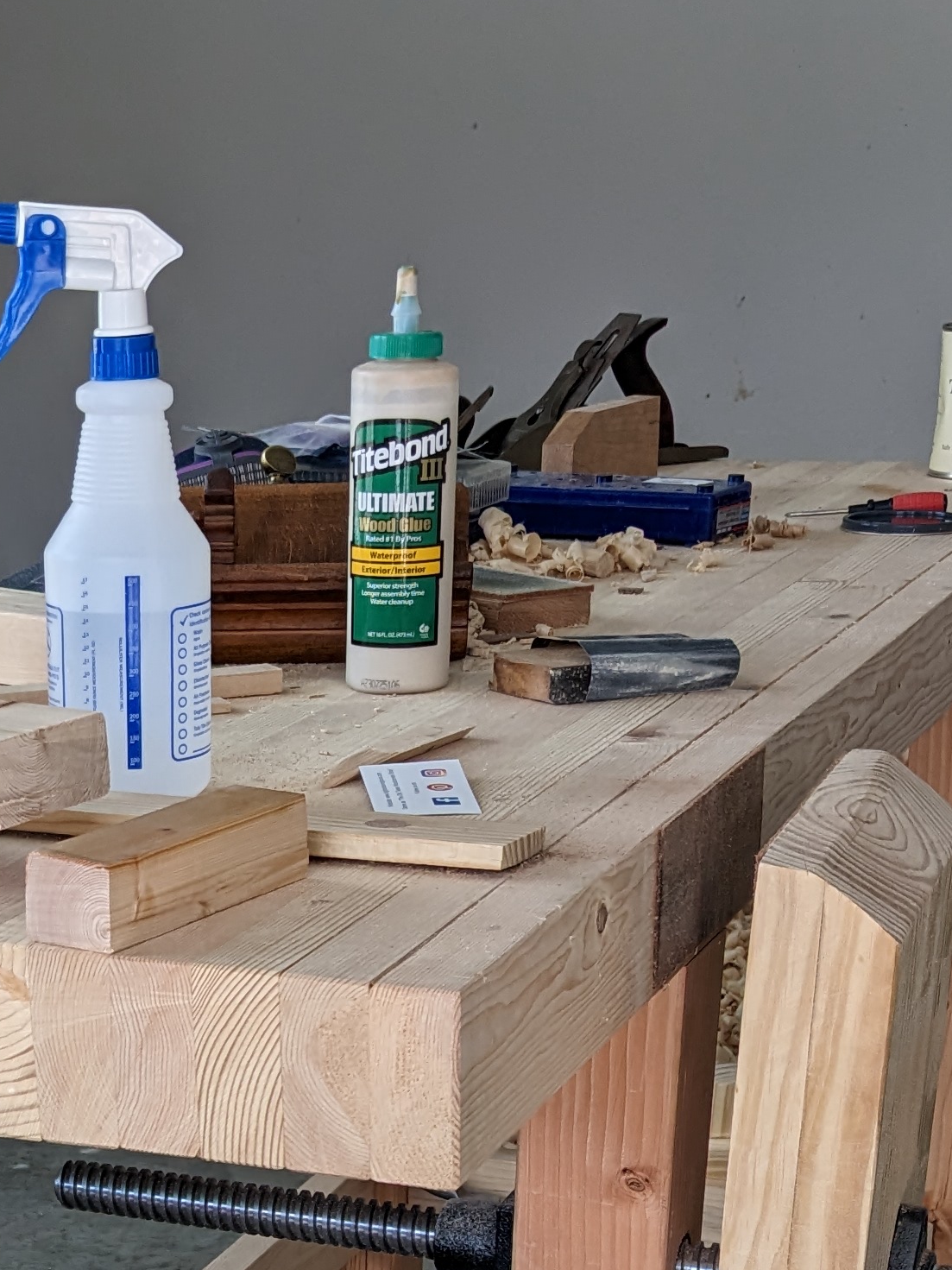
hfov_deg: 19.5
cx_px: 77
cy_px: 1567
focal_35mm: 74
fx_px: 2714
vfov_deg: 23.8
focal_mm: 4.38
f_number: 1.73
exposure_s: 1/334
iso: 46
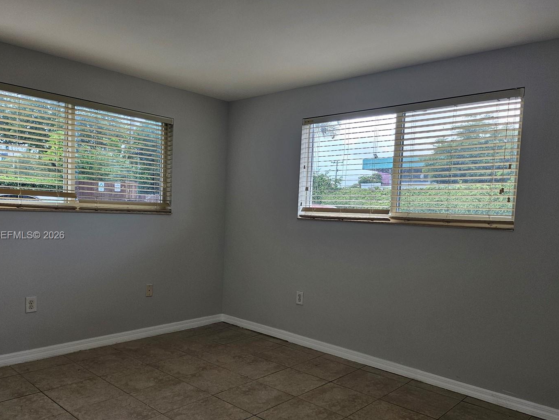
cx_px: 264
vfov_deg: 49.6
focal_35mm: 28
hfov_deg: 63.4
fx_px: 452
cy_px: 236
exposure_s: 1/180
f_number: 1.8
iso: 80
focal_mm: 5
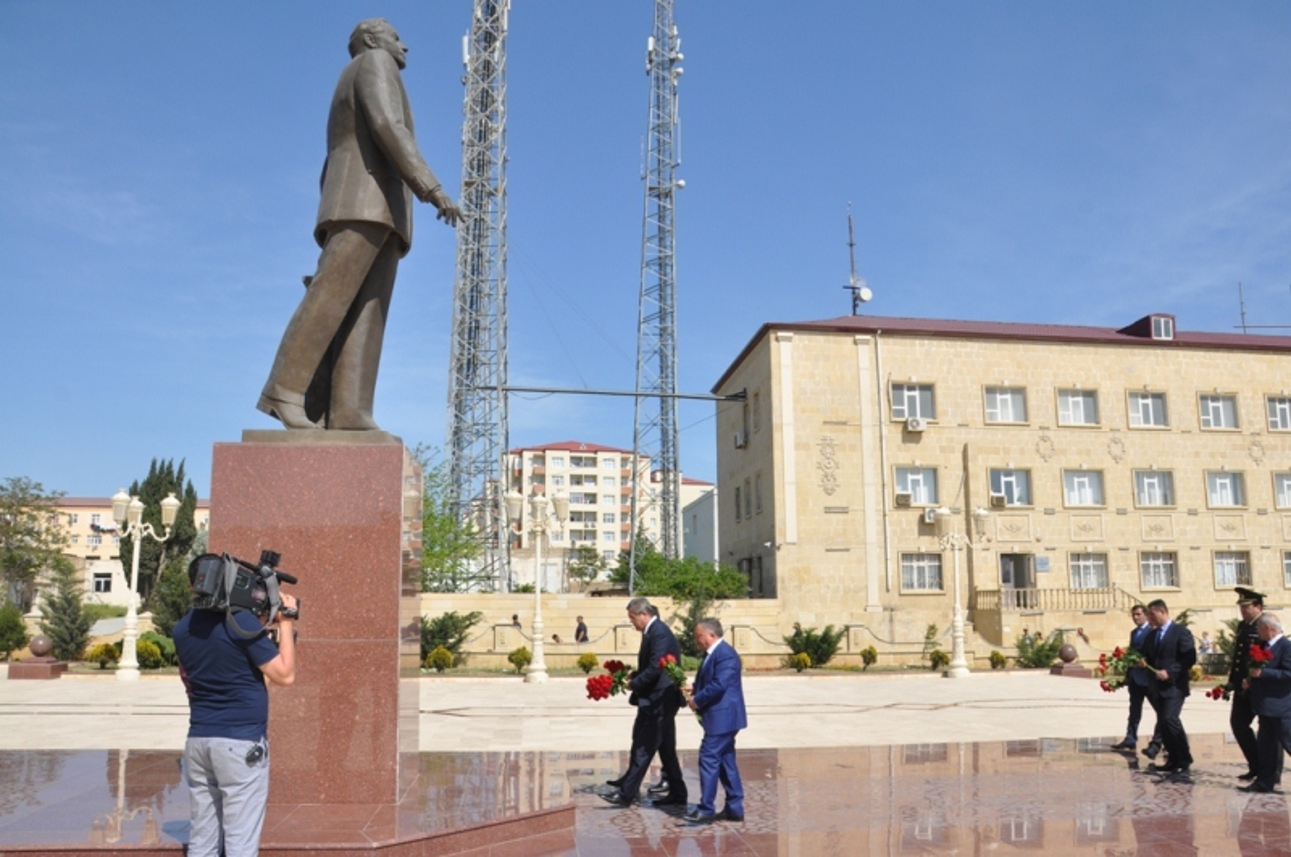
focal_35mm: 27
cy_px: 428
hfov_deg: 67.5
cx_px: 646
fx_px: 967
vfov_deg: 47.8
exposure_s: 1/400
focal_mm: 18
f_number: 10
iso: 200
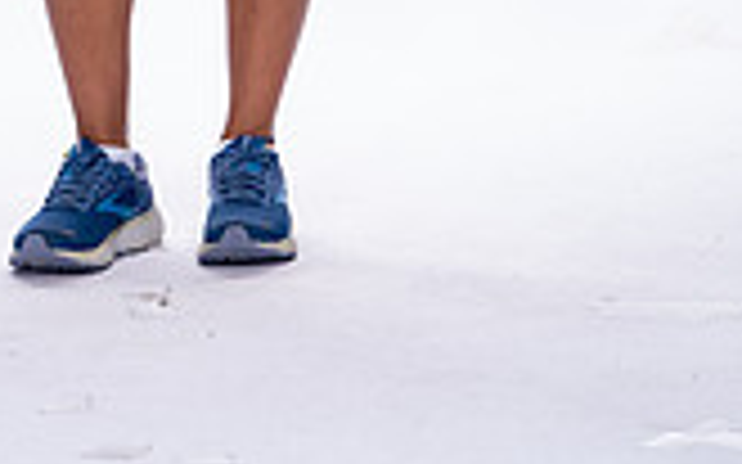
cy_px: -523
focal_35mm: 340
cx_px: 216
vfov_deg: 3.8
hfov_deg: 6.2
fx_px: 6873
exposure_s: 1/250
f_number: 5.6
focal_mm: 122
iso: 800
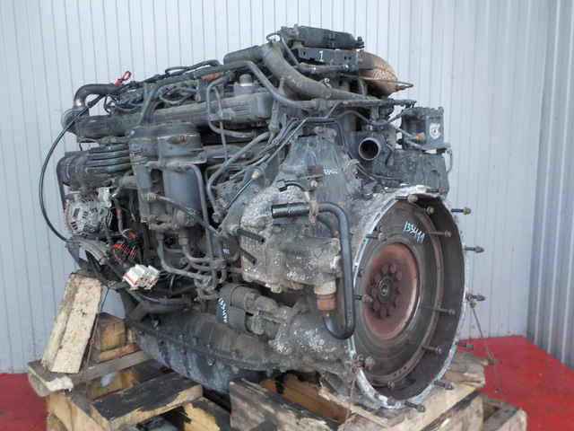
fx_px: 497
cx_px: 287
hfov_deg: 60.0
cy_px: 216
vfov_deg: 46.8
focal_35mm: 30
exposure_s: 1/30
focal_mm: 4.1
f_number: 3.3
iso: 320
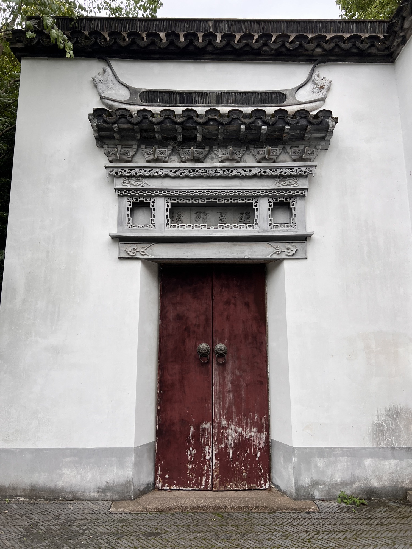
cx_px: 206
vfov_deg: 67.3
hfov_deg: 53.1
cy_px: 274
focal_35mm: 26
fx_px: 413
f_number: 1.5
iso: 50
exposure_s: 1/743
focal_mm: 5.7
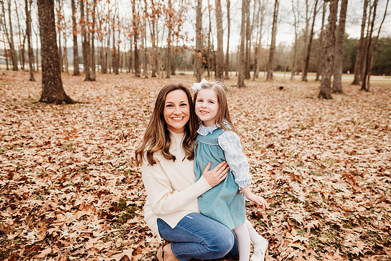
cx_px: 196
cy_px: 130
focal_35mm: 24
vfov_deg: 53.2
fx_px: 261
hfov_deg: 73.7
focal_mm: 24
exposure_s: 1/250
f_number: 3.2
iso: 125
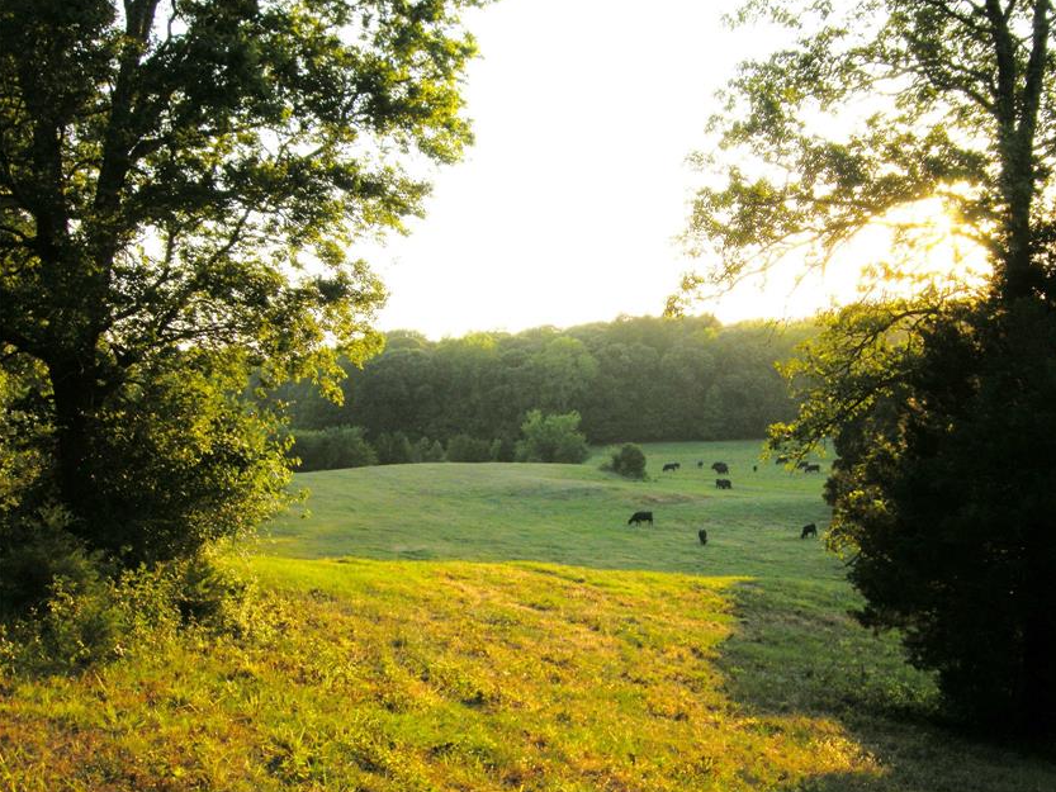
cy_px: 418
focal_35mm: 43
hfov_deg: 43.6
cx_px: 643
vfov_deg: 33.6
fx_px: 1312
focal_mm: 7.5
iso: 64
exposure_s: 1/178
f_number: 4.8
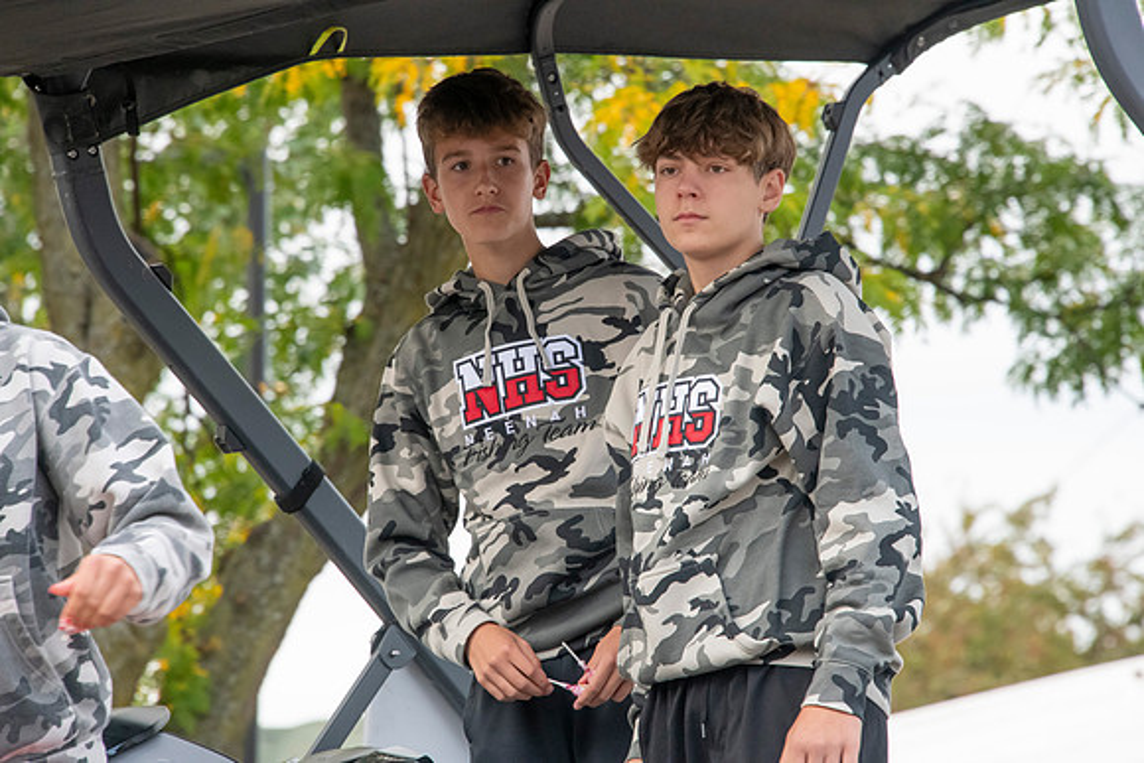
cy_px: 382
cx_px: 572
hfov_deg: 6.9
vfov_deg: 4.6
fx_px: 9535
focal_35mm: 300
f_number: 11
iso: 3200
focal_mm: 300
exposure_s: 1/250
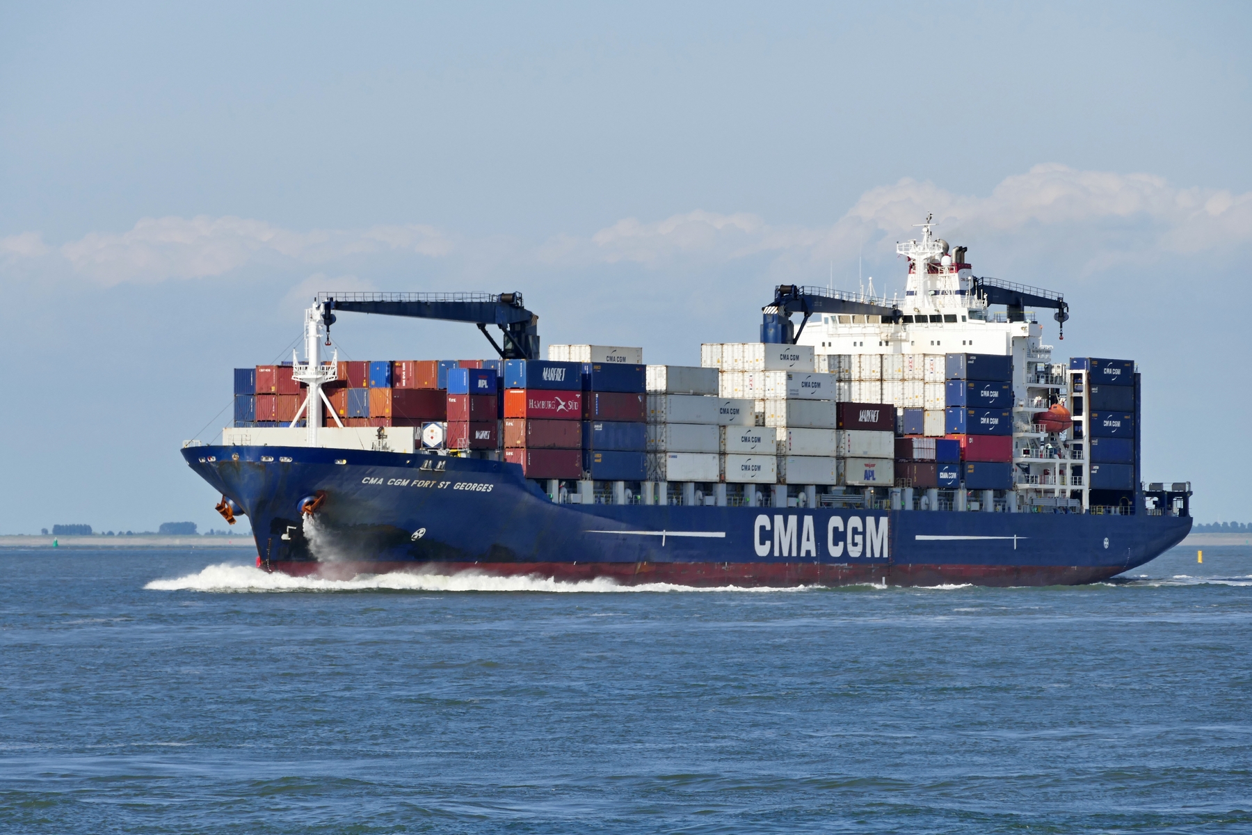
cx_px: 626
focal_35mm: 300
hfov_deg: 6.9
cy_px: 418
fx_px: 10433
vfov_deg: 4.6
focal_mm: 109.3
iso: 125
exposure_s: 1/800
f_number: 6.3
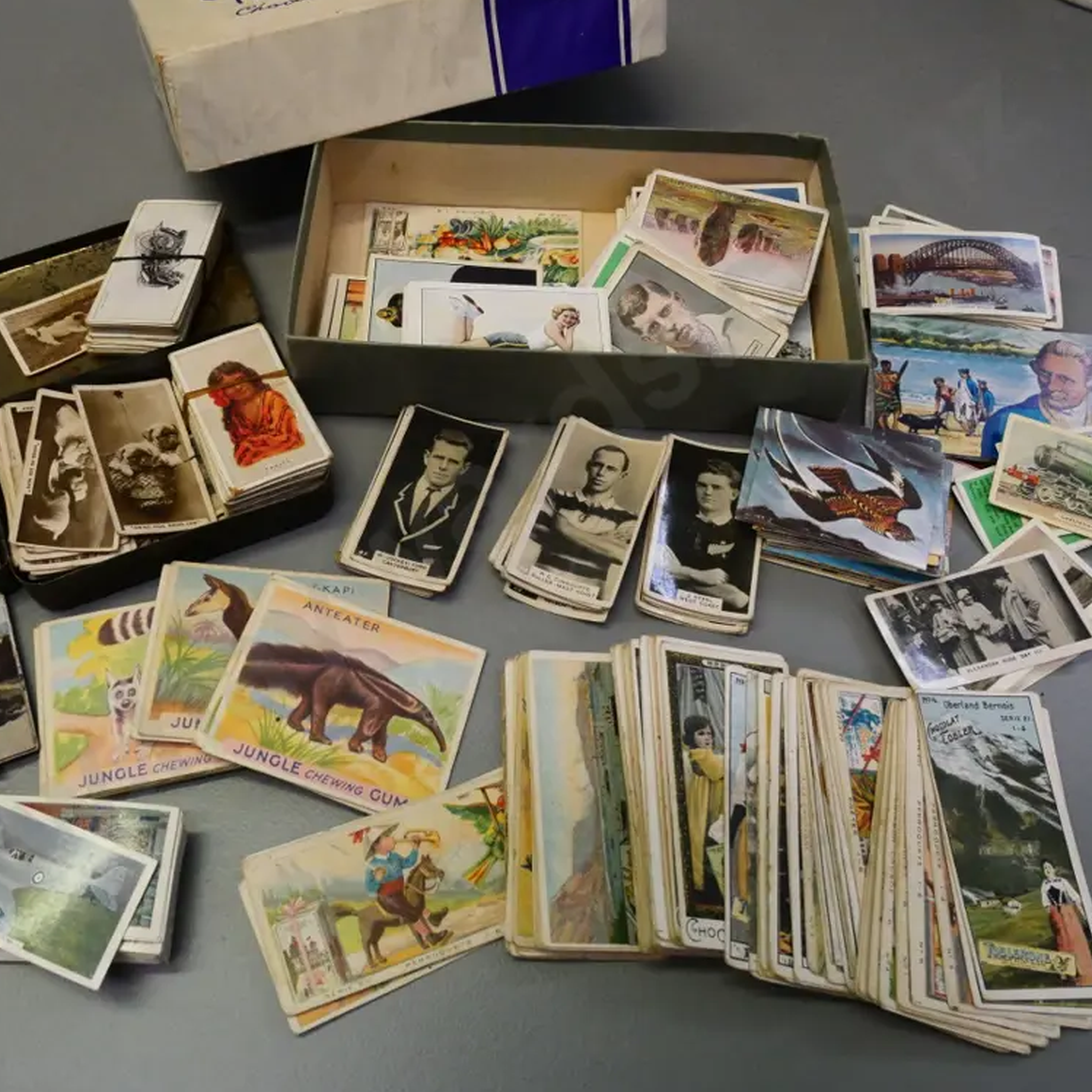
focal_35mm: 29
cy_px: 545
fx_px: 1035
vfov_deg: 55.6
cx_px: 421
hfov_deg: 55.1
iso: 3200
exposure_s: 1/400
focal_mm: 12
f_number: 5
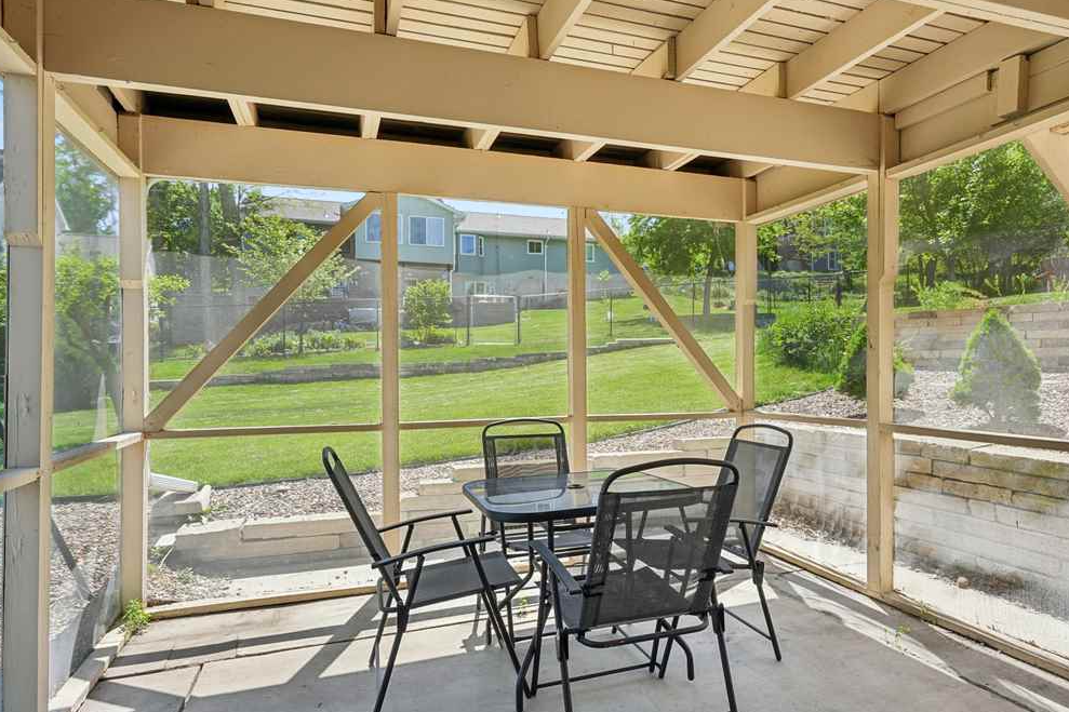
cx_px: 591
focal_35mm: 22
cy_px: 368
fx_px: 653
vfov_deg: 57.2
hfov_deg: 78.3
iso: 400
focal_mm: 17
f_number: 8
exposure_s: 1/400
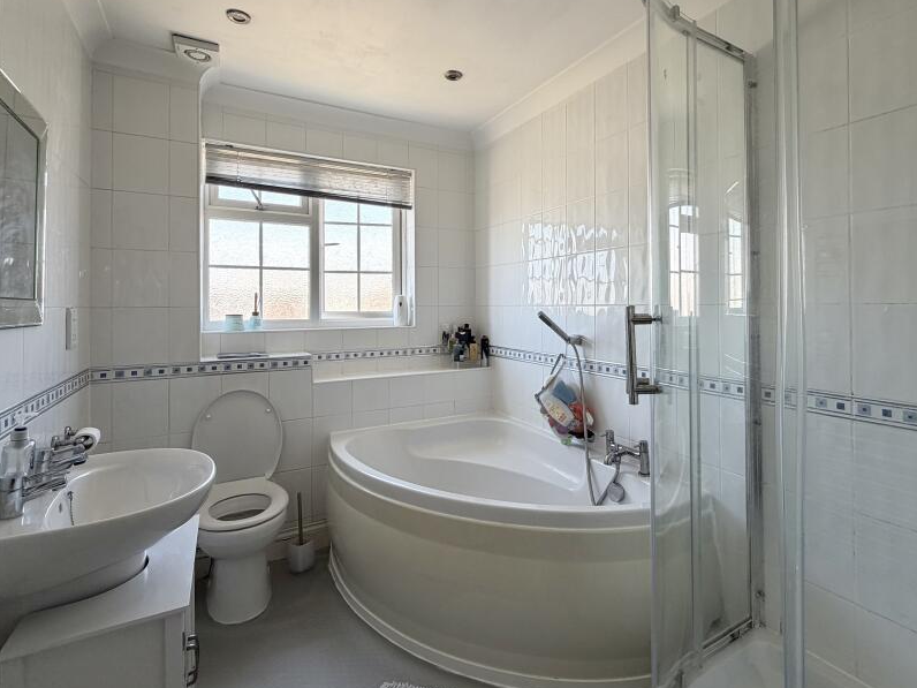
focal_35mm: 18
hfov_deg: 87.6
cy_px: 297
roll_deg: +1.0
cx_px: 494
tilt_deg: +1.2
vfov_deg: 71.3
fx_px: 477
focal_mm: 2.22
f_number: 2.2
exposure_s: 1/121
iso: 80
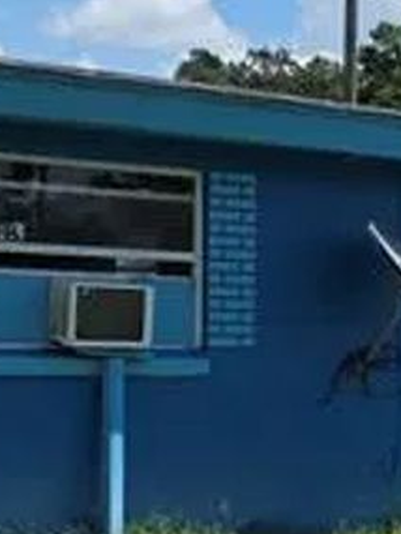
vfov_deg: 17.7
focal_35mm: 110
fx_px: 1698
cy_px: 438
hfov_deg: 13.3
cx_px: 422
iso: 12
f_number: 1.7
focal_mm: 6.3
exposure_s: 1/1038
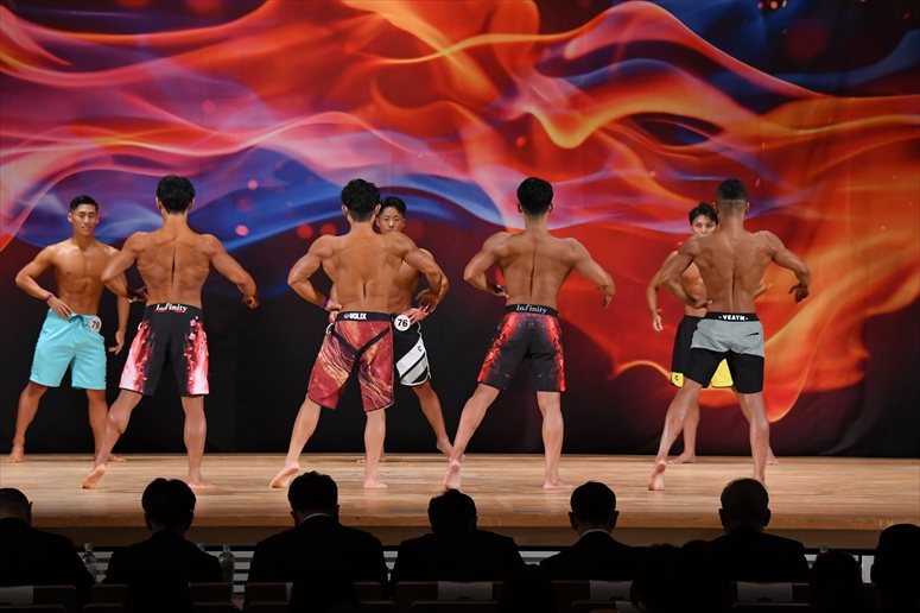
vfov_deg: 9.3
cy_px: 306
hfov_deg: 14.0
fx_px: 3755
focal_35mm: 147
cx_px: 460
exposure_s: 1/400
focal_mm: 98
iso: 3200
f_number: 5.6
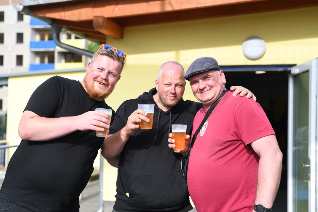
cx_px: 159
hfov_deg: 41.1
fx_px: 424
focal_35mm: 48
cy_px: 106
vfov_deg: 28.1
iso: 360
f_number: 2.8
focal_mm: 48
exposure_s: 1/1600
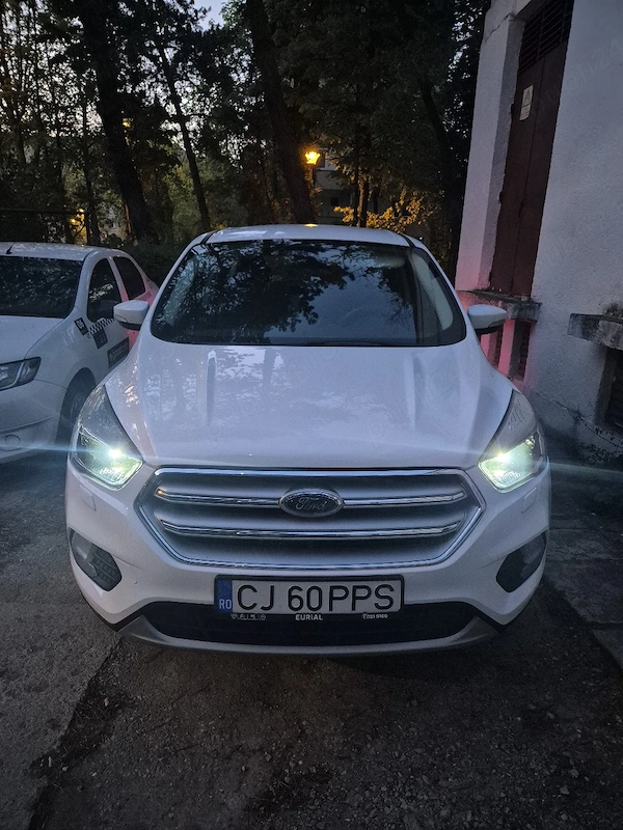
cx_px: 312
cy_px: 415
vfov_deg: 73.9
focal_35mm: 23
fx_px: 552
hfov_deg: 58.9
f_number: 1.8
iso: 2000
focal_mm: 5.4
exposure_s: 1/50
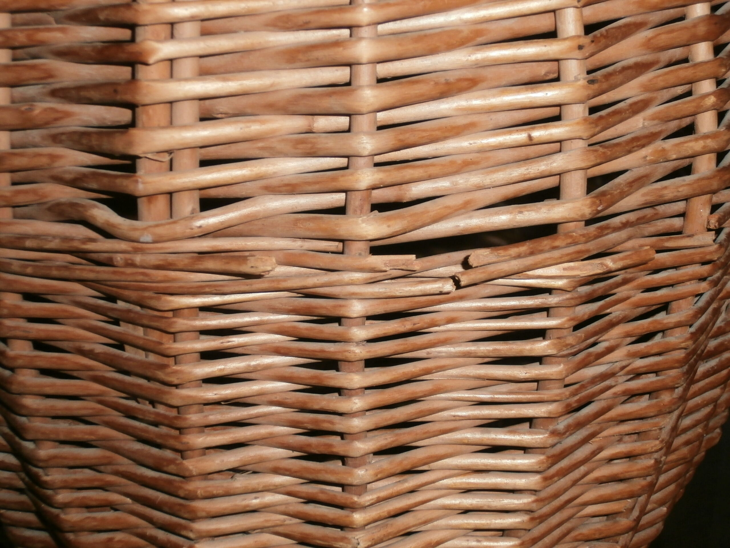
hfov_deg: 33.8
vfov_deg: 25.7
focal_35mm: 57
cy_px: 274
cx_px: 365
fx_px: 1202
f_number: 4.5
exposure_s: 1/40
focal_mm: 10.11
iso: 200
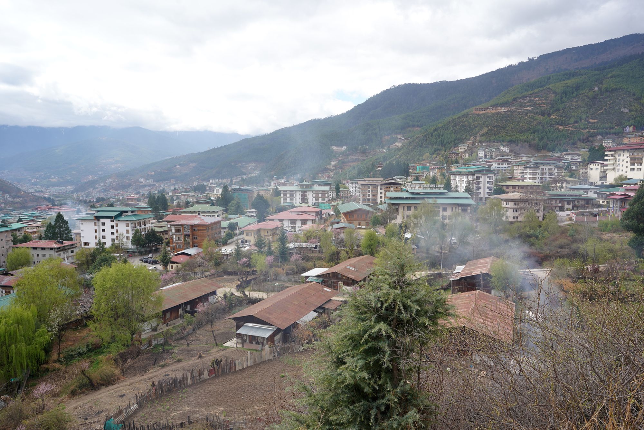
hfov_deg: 73.7
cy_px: 215
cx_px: 322
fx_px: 429
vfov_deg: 53.1
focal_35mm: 24
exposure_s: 1/100
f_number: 10
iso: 100
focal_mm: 24
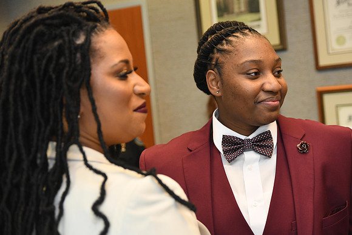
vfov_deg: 17.1
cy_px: 118
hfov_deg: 25.4
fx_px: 782
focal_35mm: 80
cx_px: 176
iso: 3200
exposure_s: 1/250
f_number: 5.6
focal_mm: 80
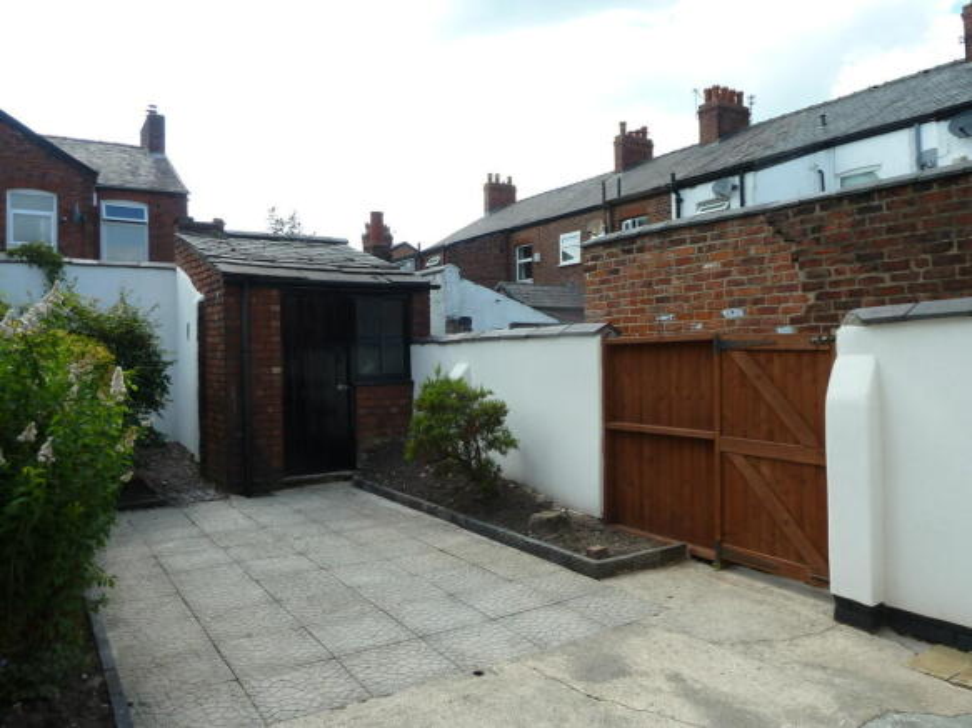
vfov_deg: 54.9
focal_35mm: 25
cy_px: 364
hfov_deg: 69.4
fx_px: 702
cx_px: 486
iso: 80
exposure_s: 1/250
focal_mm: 4.1
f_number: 4
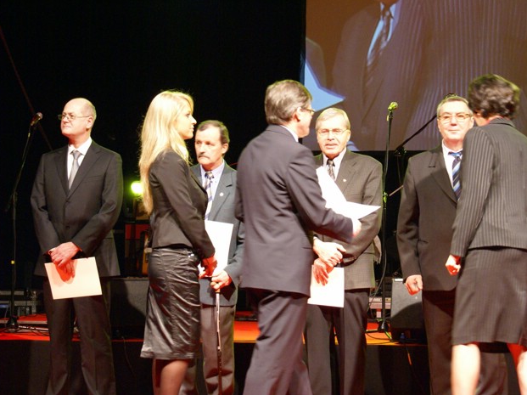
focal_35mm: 90
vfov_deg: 16.5
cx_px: 271
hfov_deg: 21.9
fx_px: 1362
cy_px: 197
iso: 800
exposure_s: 1/25
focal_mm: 55
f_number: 5.6
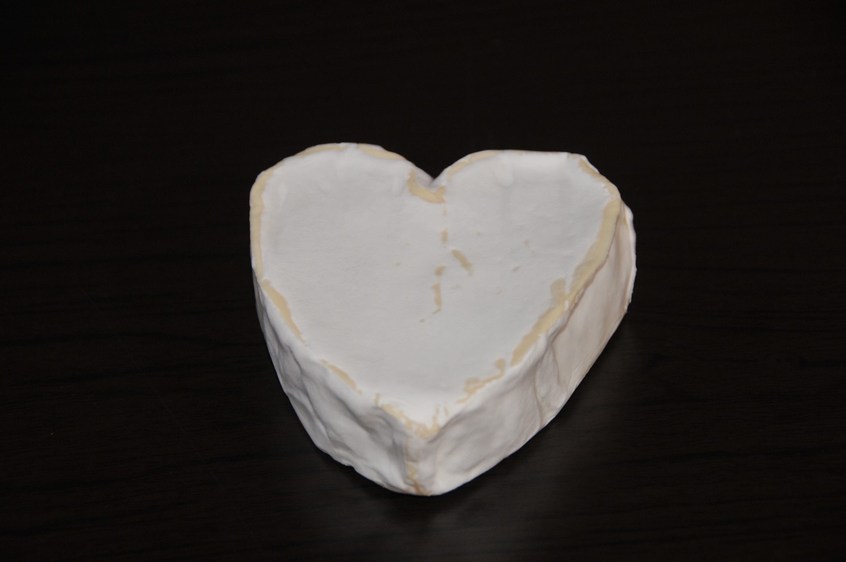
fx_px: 2464
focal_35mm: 105
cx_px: 423
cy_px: 281
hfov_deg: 19.5
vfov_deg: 13.0
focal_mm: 70
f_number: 5
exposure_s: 1/60
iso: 400
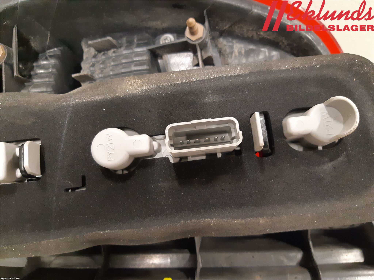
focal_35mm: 26
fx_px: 281
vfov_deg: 53.1
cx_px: 187
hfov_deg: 67.3
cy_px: 140
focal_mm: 3.93
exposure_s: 1/25
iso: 320
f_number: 1.7
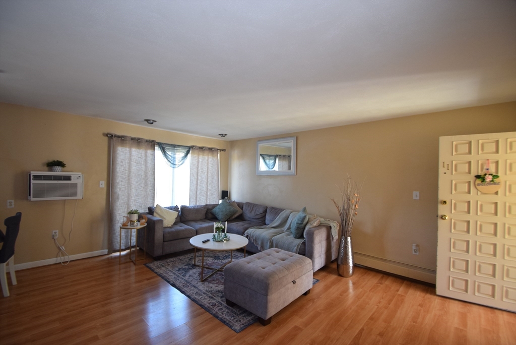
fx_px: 215
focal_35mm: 15
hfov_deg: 100.4
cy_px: 172
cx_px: 258
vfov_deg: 77.4
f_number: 4
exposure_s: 1/60
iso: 800
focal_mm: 10
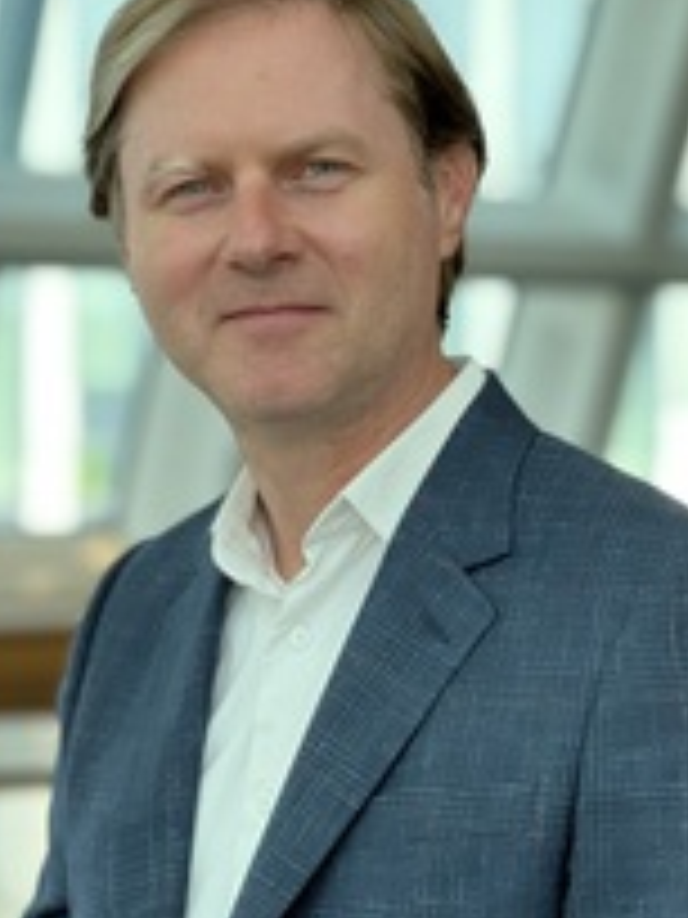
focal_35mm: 132
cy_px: 590
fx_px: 3498
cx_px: 308
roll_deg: +0.8
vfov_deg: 14.9
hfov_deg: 11.2
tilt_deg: -2.8
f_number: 2.8
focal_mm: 9
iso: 125
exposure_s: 1/121
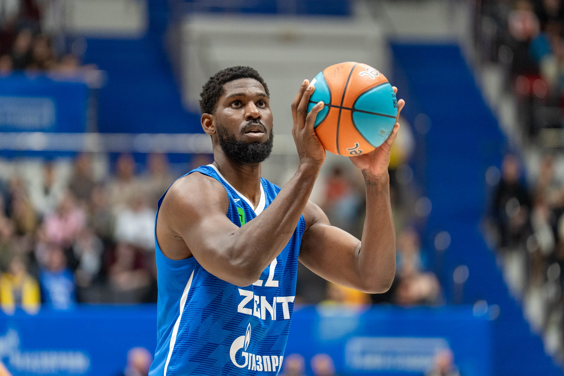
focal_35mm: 232
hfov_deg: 8.9
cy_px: 161
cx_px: 276
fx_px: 3631
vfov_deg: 5.9
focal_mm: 200
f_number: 2.8
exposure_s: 1/1000
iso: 4000
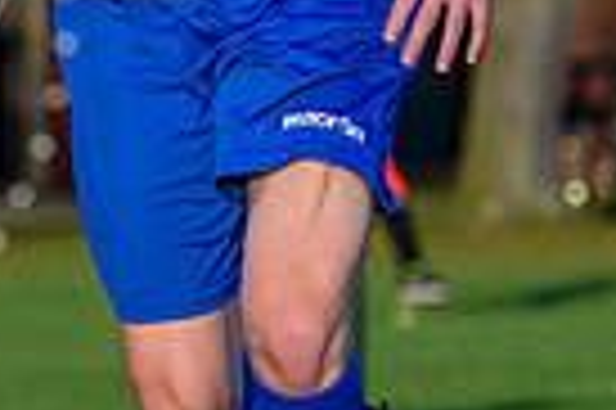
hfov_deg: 2.0
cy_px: -45
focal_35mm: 1051
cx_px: -481
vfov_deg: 1.3
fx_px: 17962
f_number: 4
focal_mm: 150
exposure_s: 1/2000
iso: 500
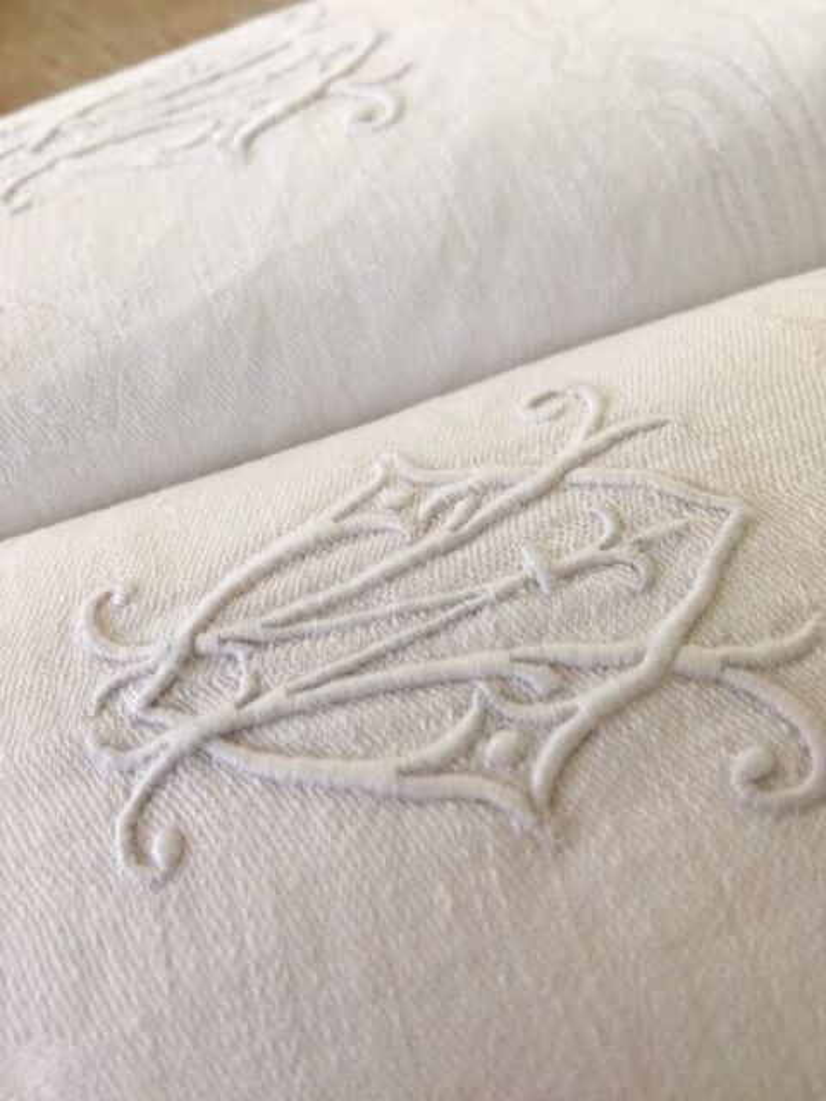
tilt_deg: -54.7
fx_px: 923
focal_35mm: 29
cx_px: 413
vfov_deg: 61.7
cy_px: 550
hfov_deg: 48.2
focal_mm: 4.15
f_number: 2.2
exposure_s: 1/17
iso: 50
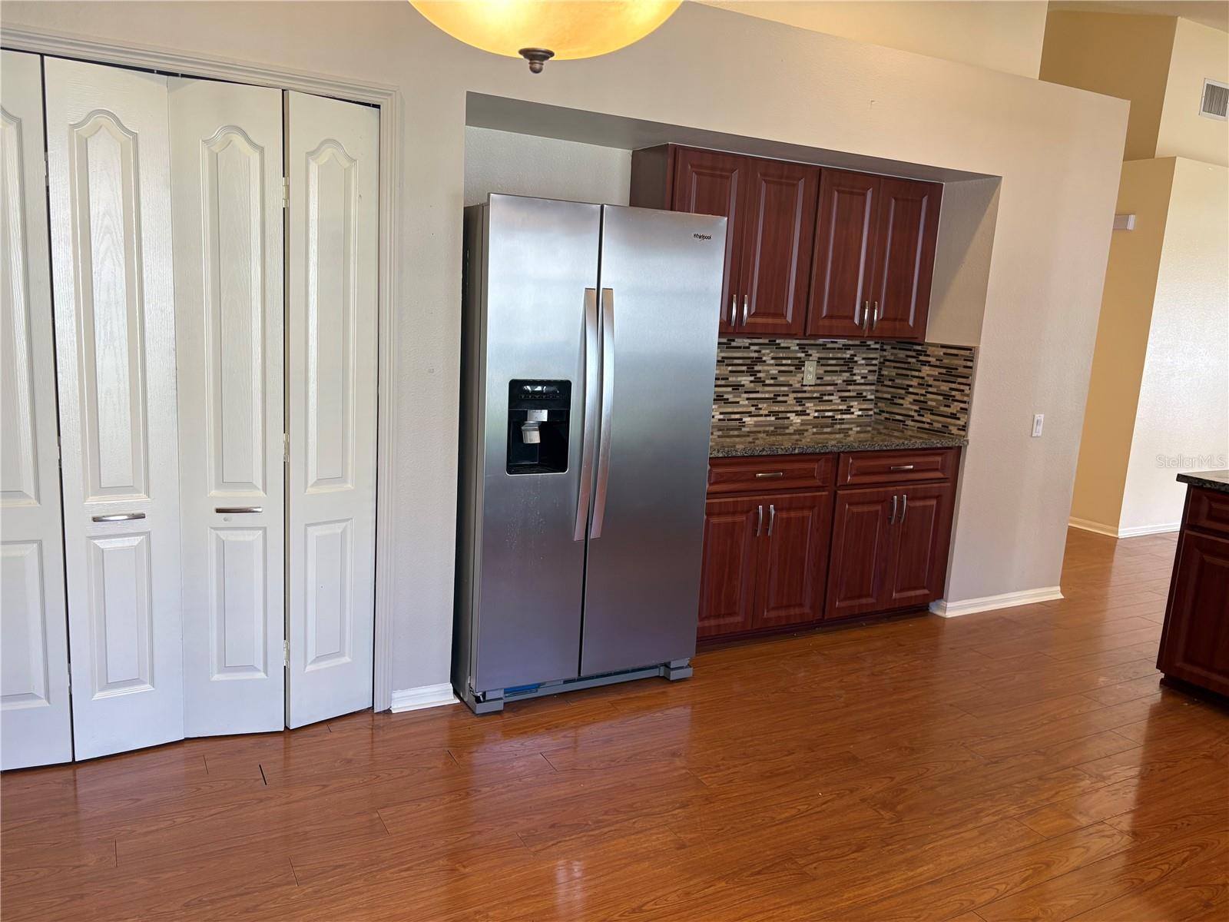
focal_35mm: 26
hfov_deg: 67.3
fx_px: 923
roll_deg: -2.8
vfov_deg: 53.1
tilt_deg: -9.8
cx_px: 614
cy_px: 461
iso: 100
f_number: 1.6
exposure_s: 1/120
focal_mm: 5.96
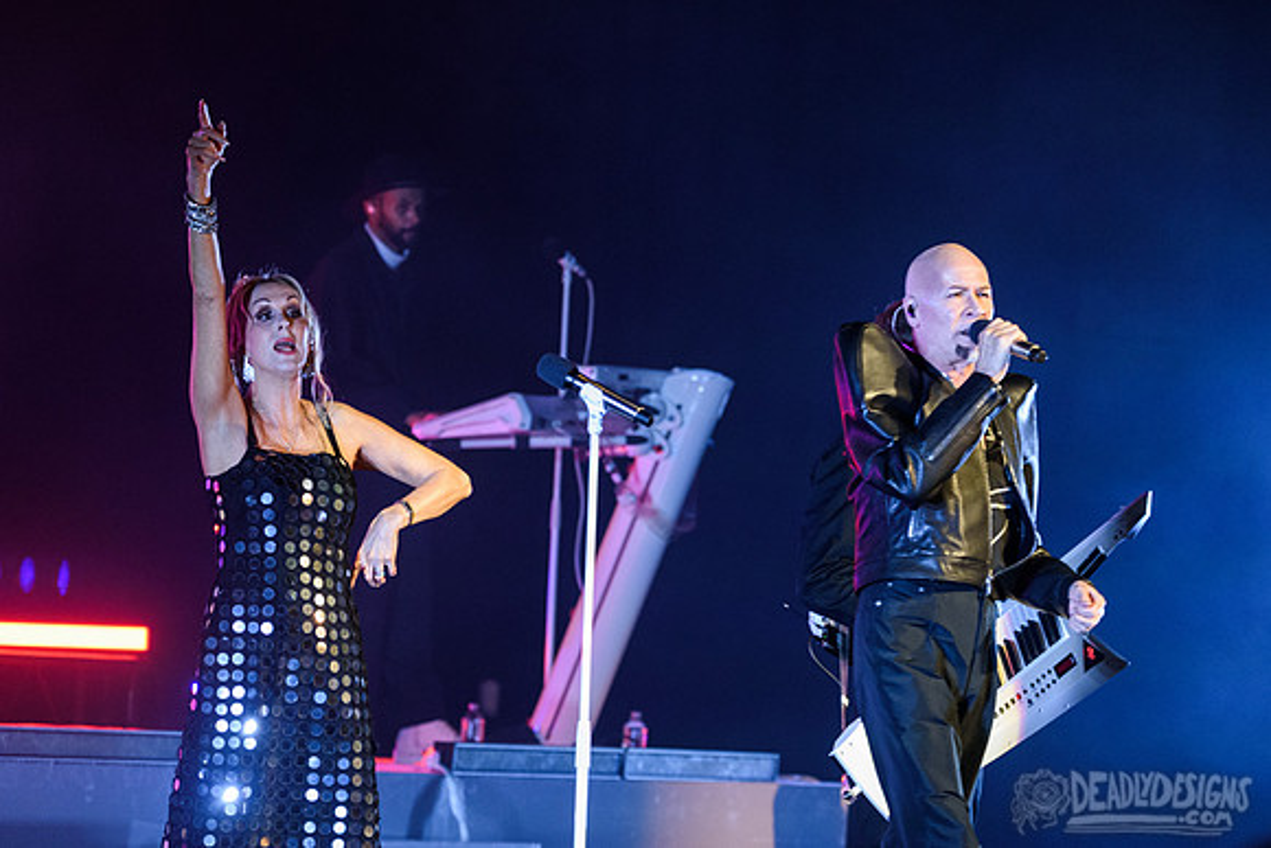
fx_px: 8466
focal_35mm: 240
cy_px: 432
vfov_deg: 5.7
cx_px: 702
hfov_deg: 8.6
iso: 4000
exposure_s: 1/320
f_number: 5.3
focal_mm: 210
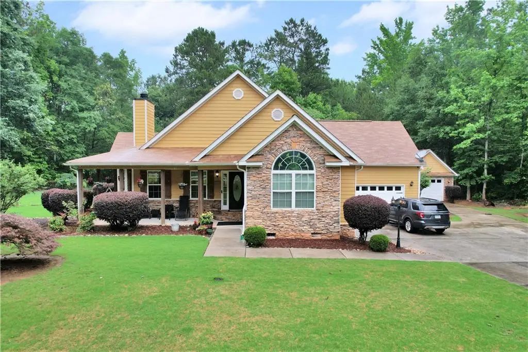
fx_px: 323
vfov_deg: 57.2
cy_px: 176
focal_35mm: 22
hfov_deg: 78.6
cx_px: 264
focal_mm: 8.38
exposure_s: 1/350
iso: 100
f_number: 2.8
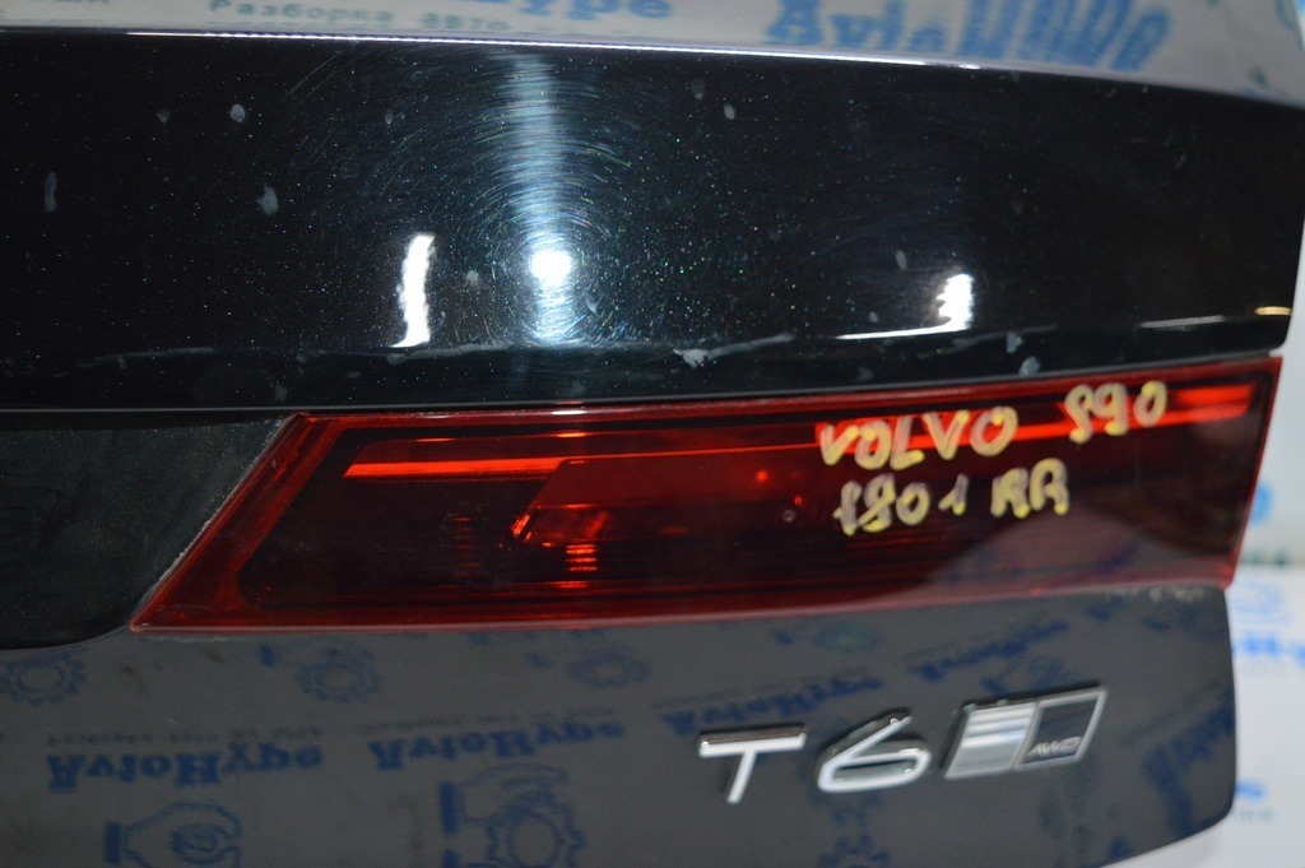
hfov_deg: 43.6
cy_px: 434
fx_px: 1630
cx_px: 652
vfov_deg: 29.8
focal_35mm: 45
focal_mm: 30
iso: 1100
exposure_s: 1/60
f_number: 4.2
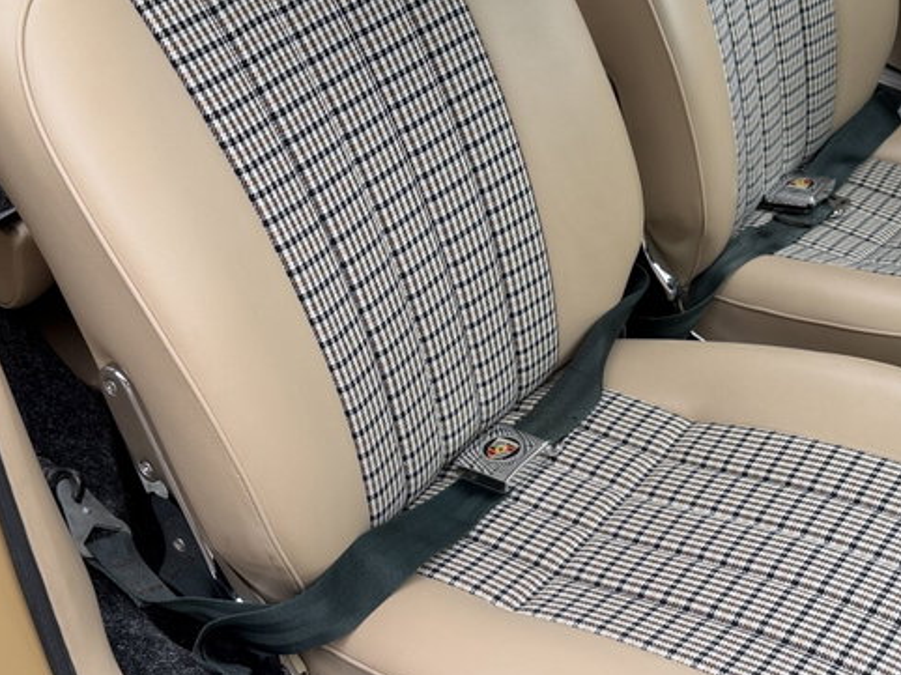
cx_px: 565
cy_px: 355
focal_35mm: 51
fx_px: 1327
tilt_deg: -39.4
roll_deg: -8.8
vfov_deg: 28.5
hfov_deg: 37.3
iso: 64
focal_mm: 6.76
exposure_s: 1/160
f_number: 1.78
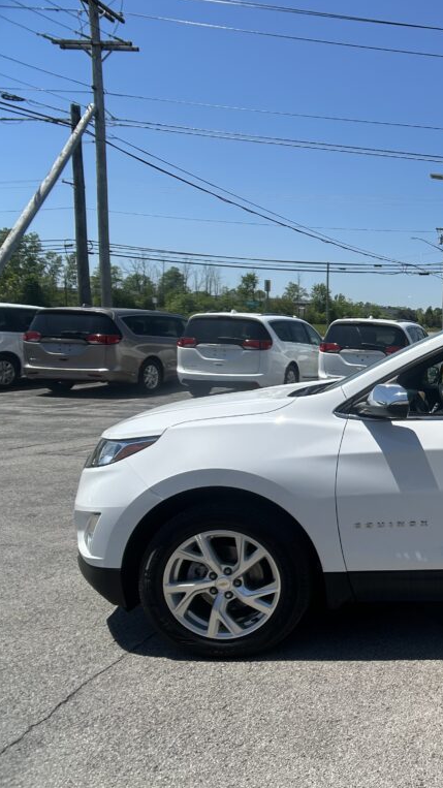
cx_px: 507
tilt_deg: -7.1
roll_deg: -2.5
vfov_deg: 52.8
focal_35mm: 38
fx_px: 794
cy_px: 392
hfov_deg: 28.0
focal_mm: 5.7
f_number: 1.5
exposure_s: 1/5319
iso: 50
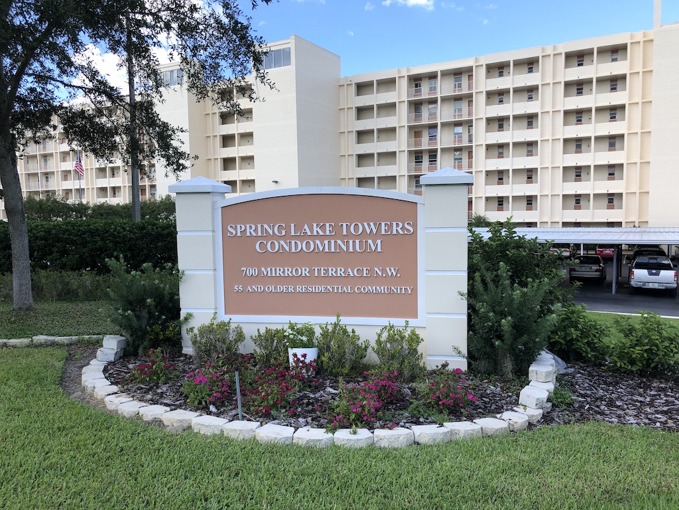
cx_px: 340
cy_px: 255
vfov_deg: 49.7
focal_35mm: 28
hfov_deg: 63.4
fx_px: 549
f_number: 1.8
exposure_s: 1/585
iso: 20
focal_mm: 4
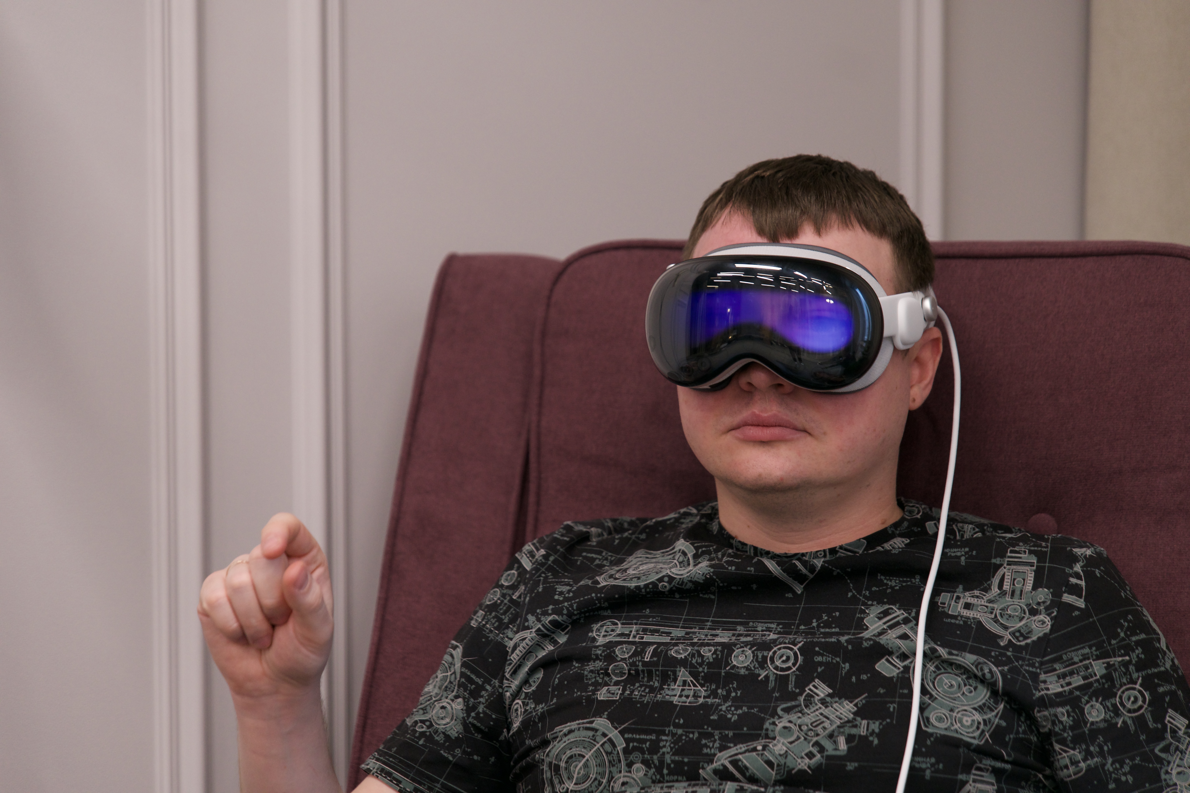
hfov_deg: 19.5
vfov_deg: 13.0
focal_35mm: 105
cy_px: 396
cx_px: 595
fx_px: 3471
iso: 2000
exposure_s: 1/100
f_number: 4
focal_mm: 105
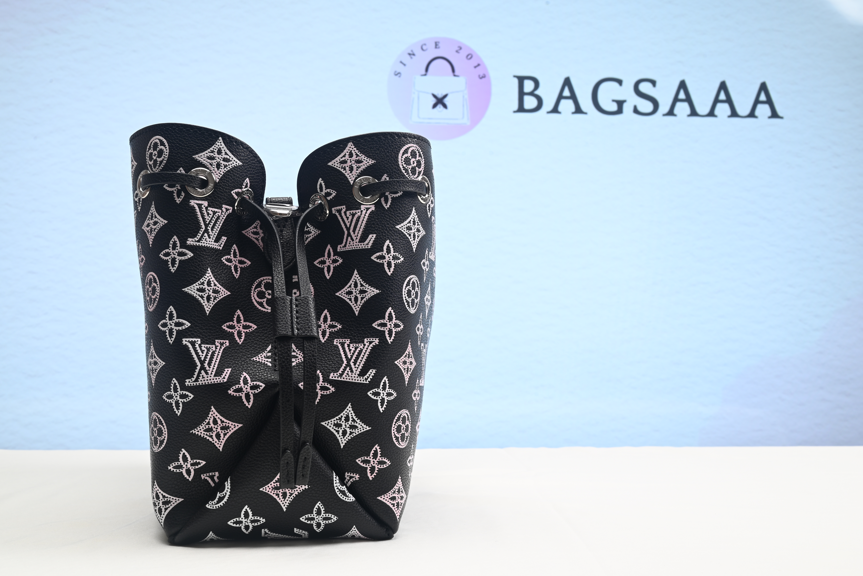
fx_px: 959
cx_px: 432
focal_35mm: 40
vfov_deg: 33.4
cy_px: 288
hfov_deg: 48.4
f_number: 16
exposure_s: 1/2
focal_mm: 40
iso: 100
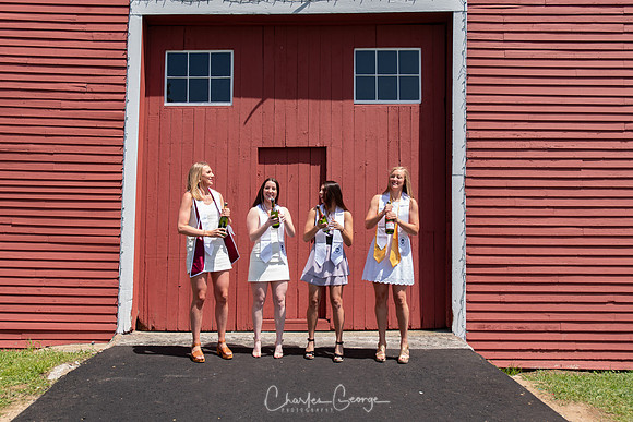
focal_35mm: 38
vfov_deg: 35.5
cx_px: 316
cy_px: 211
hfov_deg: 51.2
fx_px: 661
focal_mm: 25
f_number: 5.6
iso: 100
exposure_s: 1/250
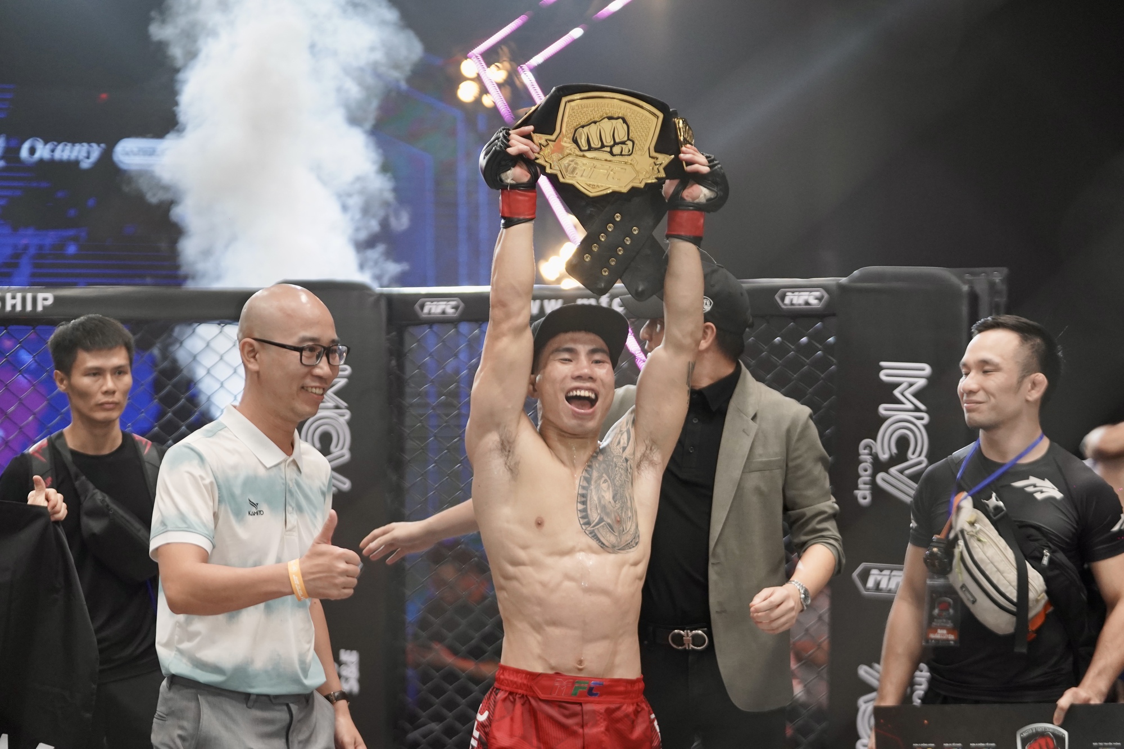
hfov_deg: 23.9
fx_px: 2653
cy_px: 374
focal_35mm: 85
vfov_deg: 16.1
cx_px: 562
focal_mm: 85
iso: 2500
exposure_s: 1/1000
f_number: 2.8
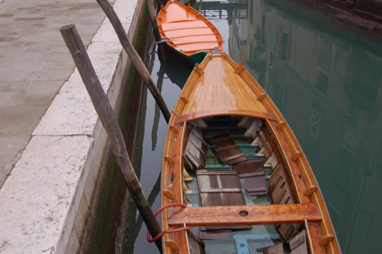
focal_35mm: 34
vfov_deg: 38.3
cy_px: 127
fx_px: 366
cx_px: 191
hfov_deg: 55.2
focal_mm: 23
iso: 400
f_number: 5.6
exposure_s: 1/125
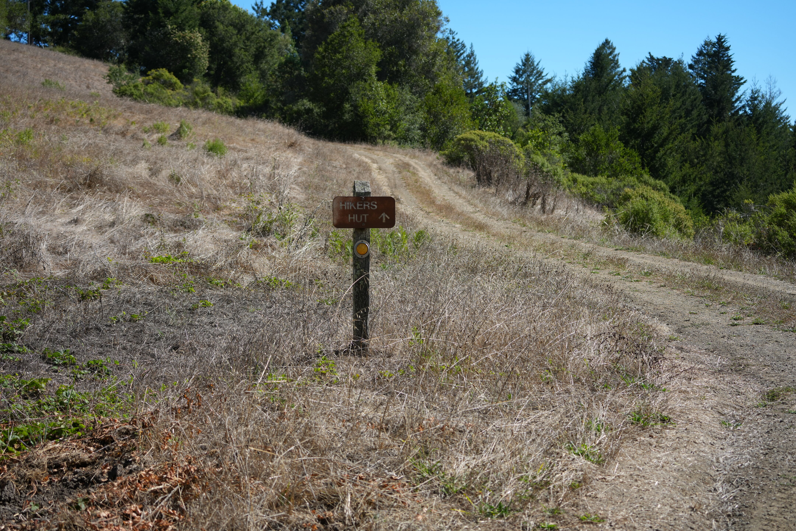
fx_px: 1105
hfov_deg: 39.6
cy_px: 266
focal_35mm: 50
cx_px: 398
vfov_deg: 27.0
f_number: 4.5
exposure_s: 1/1600
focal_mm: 50
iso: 320
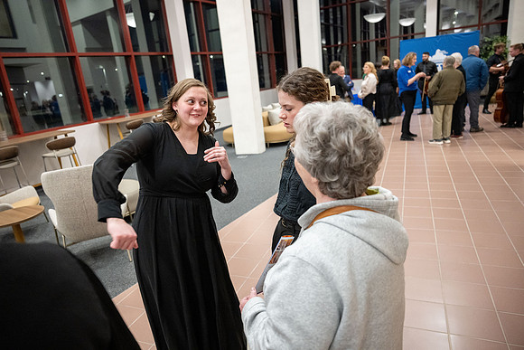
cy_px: 175
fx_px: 349
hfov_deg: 73.7
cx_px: 262
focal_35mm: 24
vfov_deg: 53.2
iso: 4000
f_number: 2.8
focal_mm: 24
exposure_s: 1/250
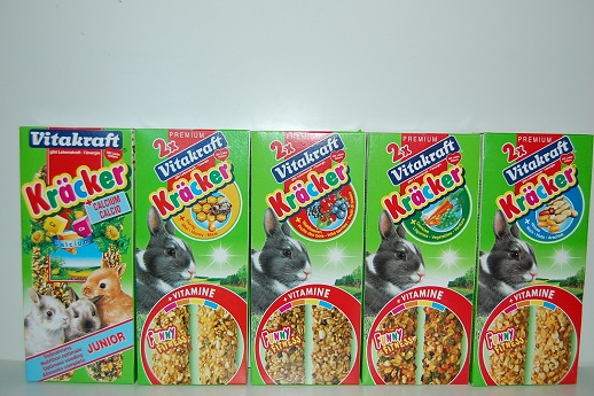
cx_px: 297
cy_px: 198
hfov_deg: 55.1
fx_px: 569
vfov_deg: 38.3
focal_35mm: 34
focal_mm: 23
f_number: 3.8
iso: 400
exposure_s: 1/60
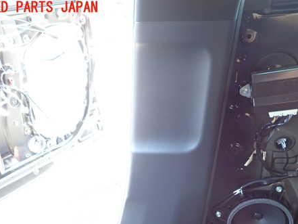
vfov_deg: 41.2
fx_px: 293
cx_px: 178
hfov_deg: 53.6
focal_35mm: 34
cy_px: 152
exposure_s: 1/30
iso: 200
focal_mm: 4.5
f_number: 2
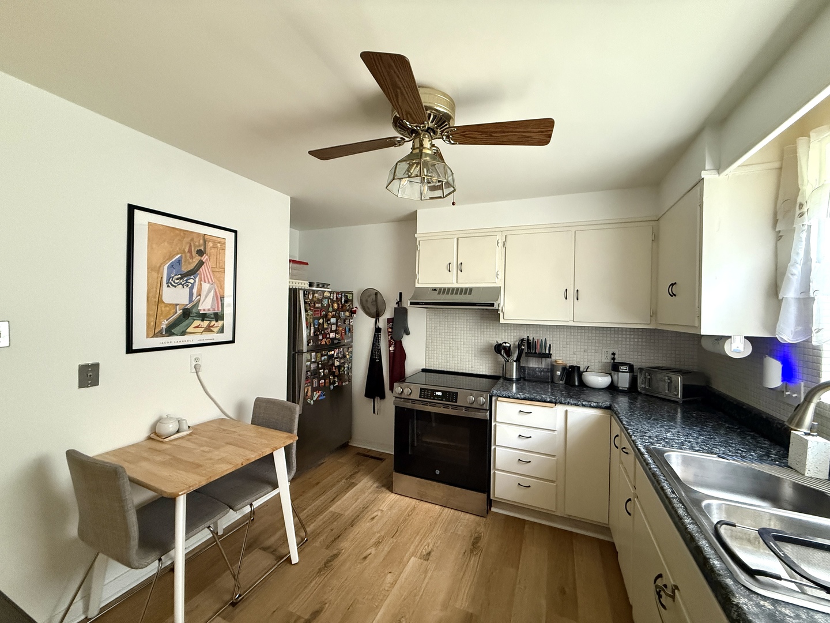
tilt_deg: +0.0
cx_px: 415
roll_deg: -1.2
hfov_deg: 102.1
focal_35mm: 14
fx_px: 336
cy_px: 312
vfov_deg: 85.7
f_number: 2.2
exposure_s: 1/60
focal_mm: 2.22
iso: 640
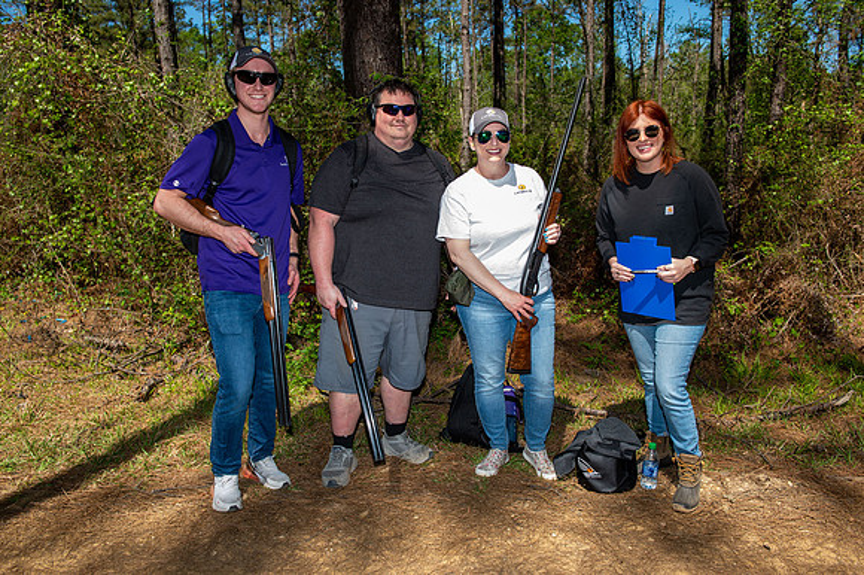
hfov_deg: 65.5
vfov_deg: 46.4
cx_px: 432
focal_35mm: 28
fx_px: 672
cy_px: 288
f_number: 5.6
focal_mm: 28
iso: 50
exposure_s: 1/250
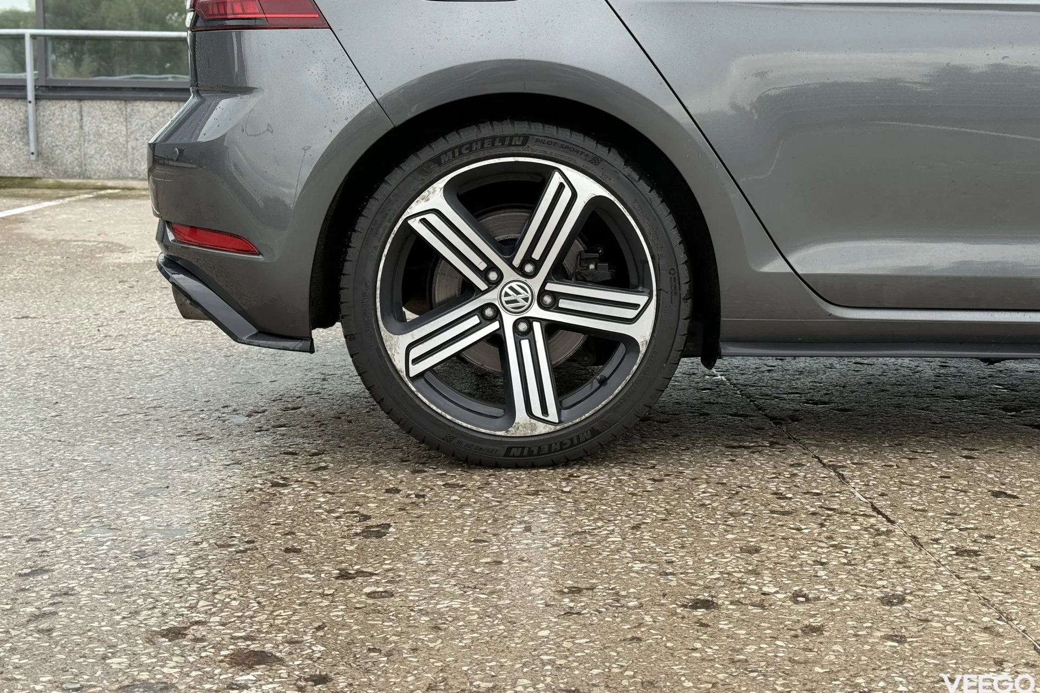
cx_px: 520
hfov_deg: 39.6
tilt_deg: -7.3
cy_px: 310
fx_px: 1444
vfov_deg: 27.0
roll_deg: -0.3
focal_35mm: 50
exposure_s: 1/636
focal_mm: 6.76
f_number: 1.78
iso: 100
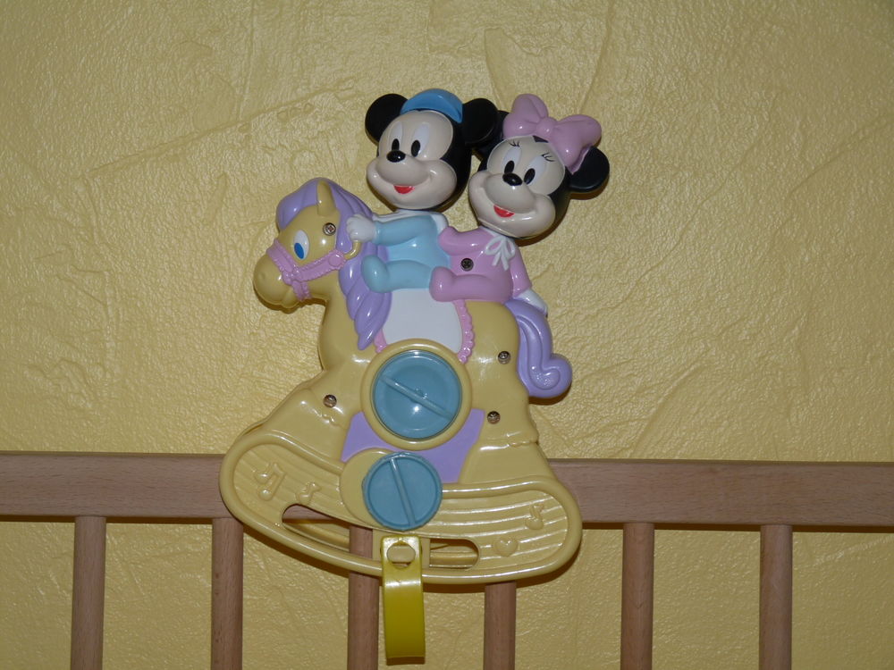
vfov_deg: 16.2
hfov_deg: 21.5
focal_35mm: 91
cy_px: 335
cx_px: 447
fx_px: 2350
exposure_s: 1/40
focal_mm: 16.1
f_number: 3.4
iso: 100
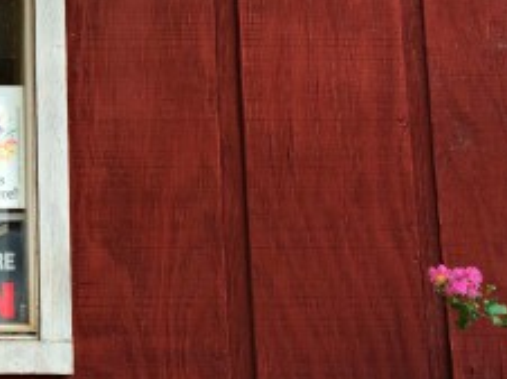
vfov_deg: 19.1
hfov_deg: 23.1
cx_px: -117
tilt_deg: +8.1
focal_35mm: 77
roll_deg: +0.4
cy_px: 173
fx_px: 1127
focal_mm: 4.15
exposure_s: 1/128
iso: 32
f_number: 2.2
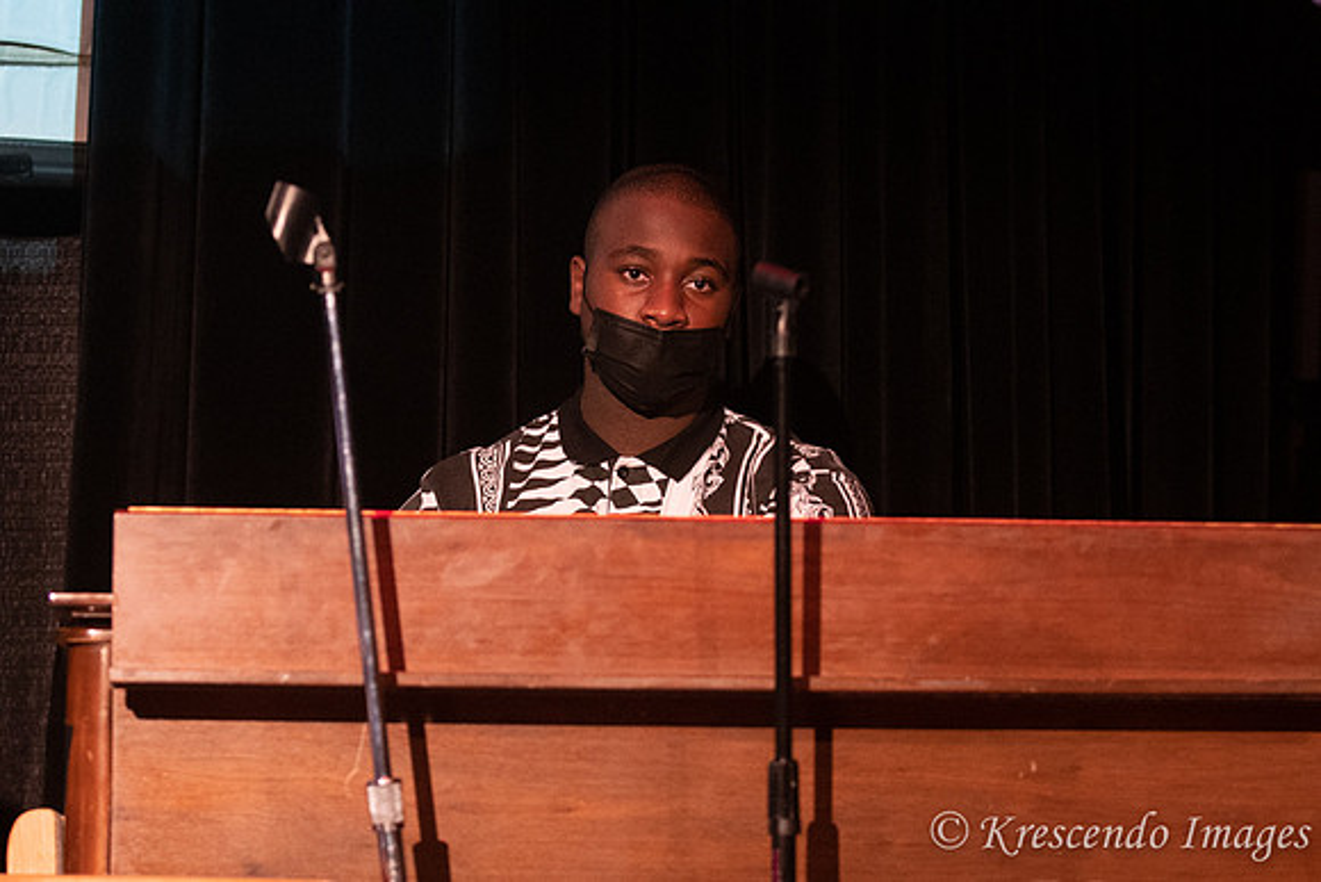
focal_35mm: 164
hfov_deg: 12.5
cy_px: 509
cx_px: 559
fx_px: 6037
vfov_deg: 8.4
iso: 3200
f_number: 2.8
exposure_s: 1/200
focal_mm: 95
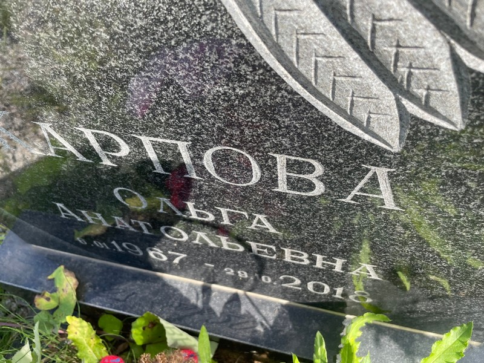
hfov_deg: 67.3
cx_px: 242
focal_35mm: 26
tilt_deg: -54.1
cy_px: 182
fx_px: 364
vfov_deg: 53.1
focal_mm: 4.2
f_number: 1.6
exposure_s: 1/807
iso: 32
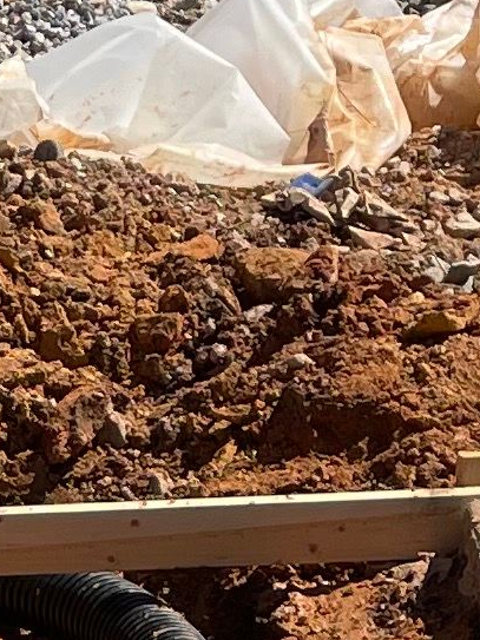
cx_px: -380
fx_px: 3570
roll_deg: +7.7
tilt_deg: -22.2
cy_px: 1154
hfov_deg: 7.5
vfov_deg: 9.7
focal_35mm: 193
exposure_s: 1/2882
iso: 32
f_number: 1.6
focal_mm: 4.2
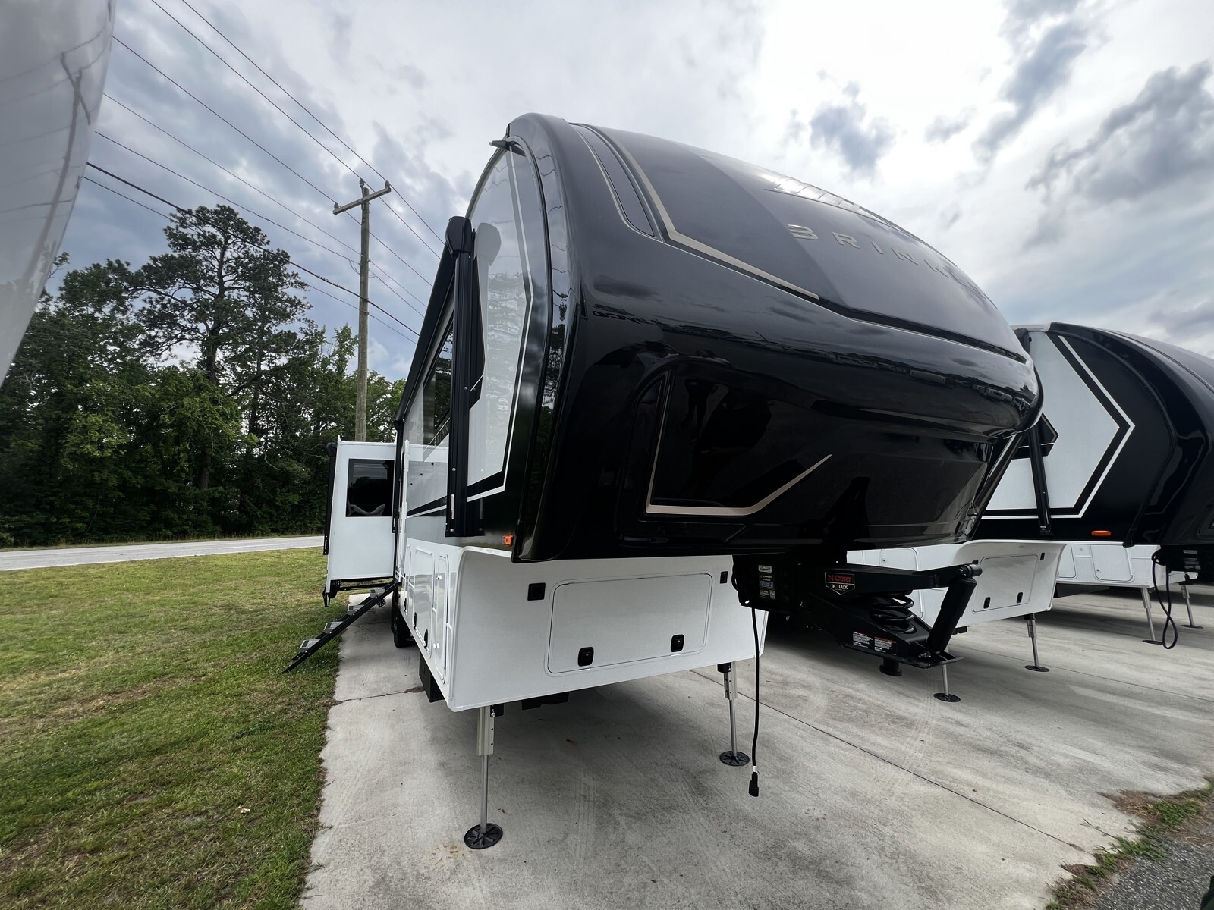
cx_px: 607
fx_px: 456
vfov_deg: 89.9
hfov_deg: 106.2
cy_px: 455
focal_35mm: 13
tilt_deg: +7.1
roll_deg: +1.5
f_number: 1.8
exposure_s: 1/398
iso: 32
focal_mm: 1.57
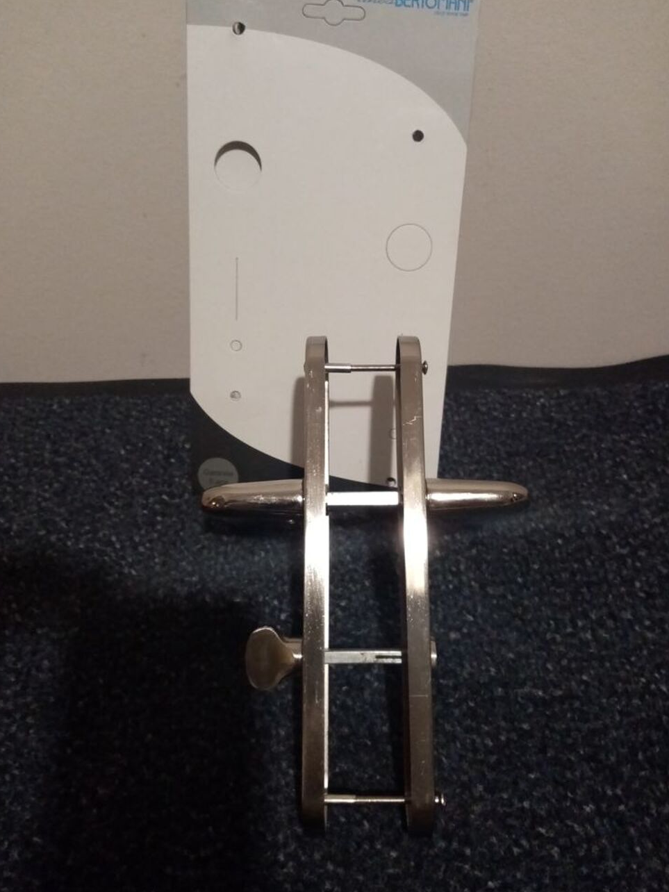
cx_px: 328
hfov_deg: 51.4
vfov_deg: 65.3
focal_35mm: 27
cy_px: 437
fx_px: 696
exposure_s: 1/25
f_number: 1.8
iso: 808
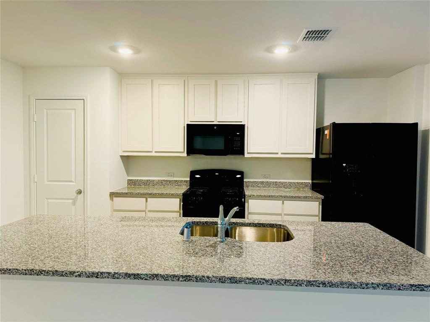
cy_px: 161
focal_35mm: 24
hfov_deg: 71.6
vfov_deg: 56.8
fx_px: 298
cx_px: 215
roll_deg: -1.1
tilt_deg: -3.0
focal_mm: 6.86
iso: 200
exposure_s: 1/60
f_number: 1.78
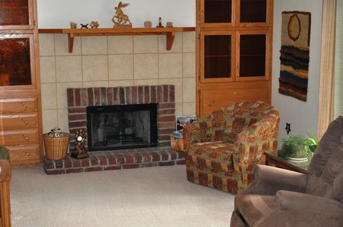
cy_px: 116
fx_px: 561
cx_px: 148
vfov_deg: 22.9
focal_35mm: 59
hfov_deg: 33.9
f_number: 3.8
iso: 800
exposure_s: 1/60
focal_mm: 24
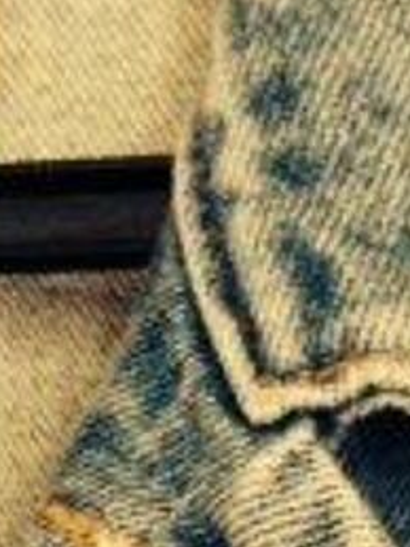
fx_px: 2687
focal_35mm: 170
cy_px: 1215
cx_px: 444
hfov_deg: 8.7
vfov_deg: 10.4
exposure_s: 1/20
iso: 320
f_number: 2.4
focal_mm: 4.12
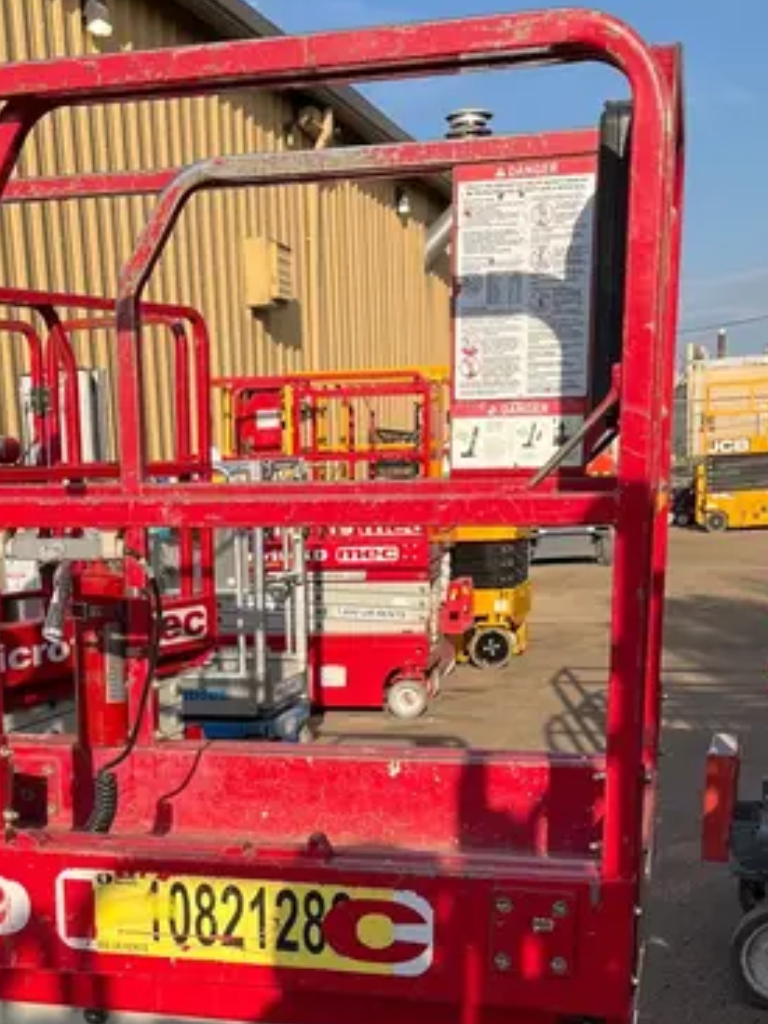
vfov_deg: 35.5
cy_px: 830
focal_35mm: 52
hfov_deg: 27.8
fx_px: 1539
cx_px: 235
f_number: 1.6
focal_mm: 5.1
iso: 50
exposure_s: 1/2358
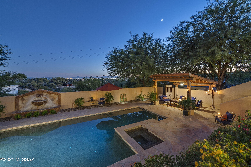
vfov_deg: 77.3
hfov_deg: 100.4
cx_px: 126
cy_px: 84
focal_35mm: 15
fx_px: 105
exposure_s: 4
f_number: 5.6
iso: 200
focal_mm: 15
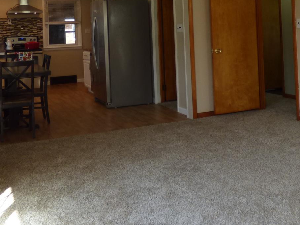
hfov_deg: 42.1
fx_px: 390
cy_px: 22
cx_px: 153
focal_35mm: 45
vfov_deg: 30.7
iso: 100
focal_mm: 3.58
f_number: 2.8
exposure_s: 1/80
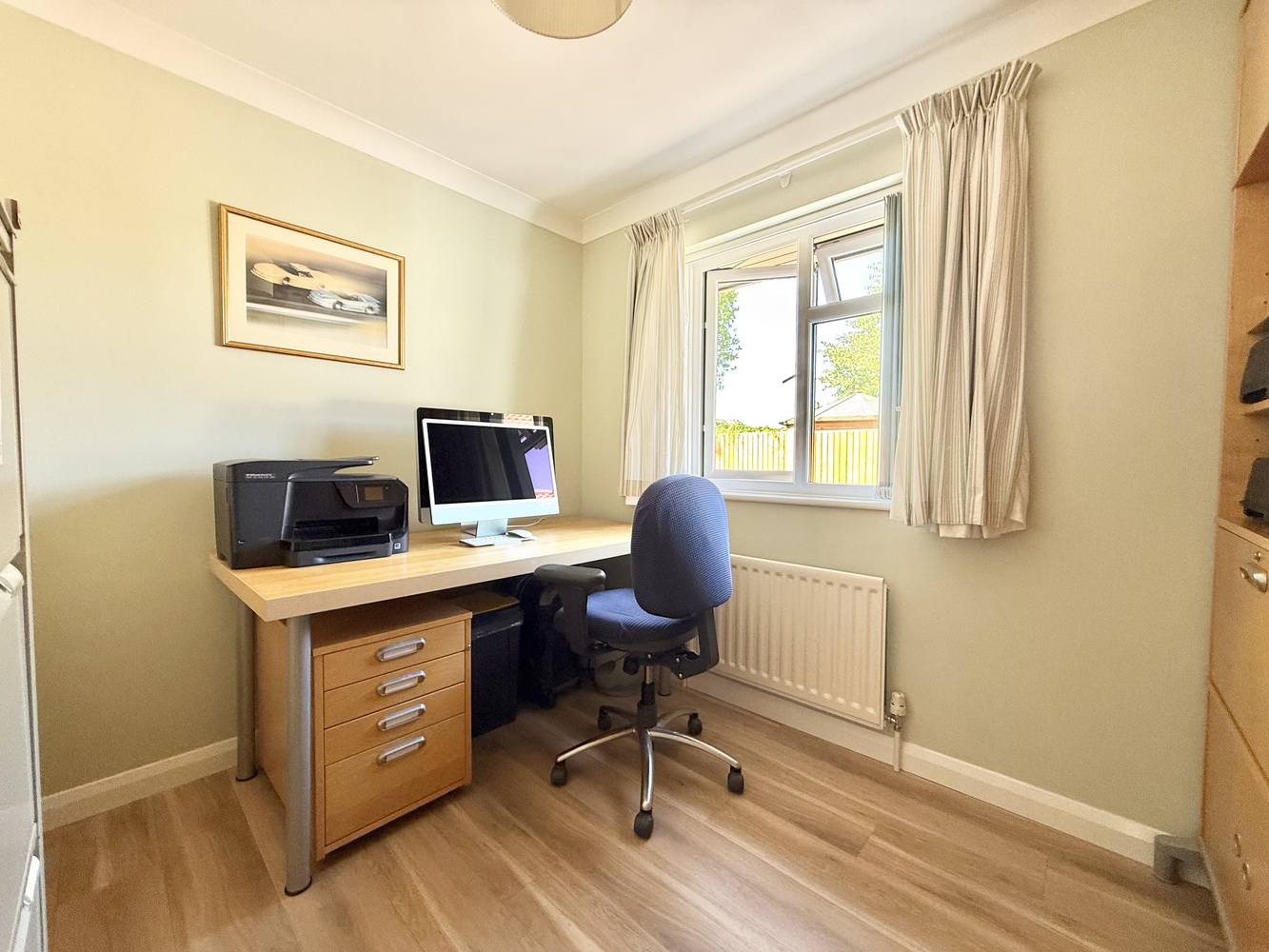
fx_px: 513
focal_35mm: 14
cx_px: 634
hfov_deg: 102.1
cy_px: 476
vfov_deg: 85.7
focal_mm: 2.22
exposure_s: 1/99
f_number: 2.2
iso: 125
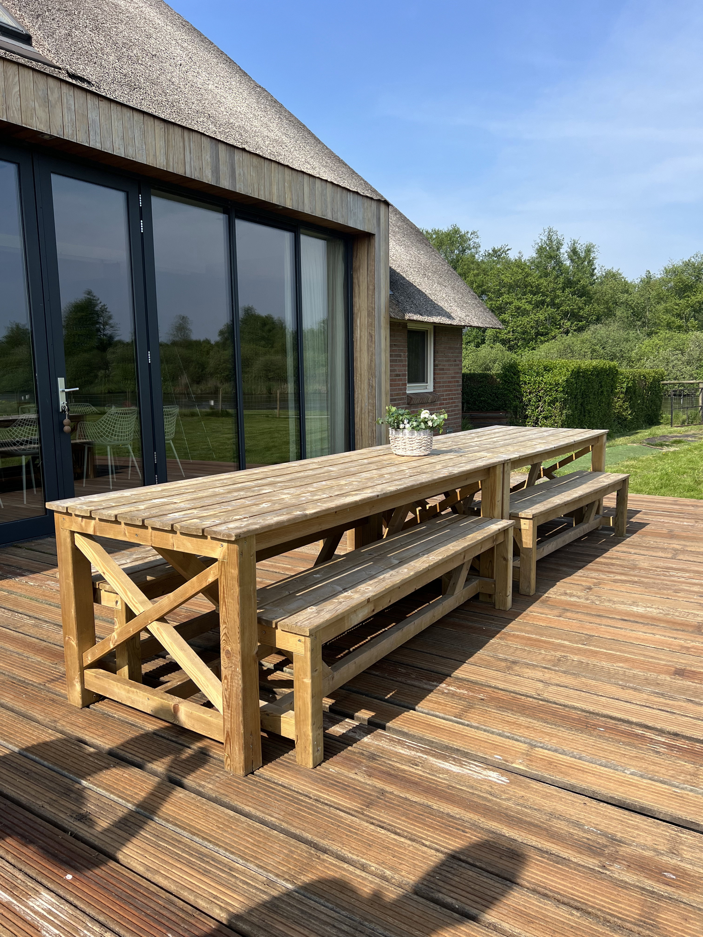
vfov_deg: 67.3
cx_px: 352
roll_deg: +2.4
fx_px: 704
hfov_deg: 53.1
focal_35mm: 26
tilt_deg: -6.8
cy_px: 468
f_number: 1.5
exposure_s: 1/2841
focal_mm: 5.7
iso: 50
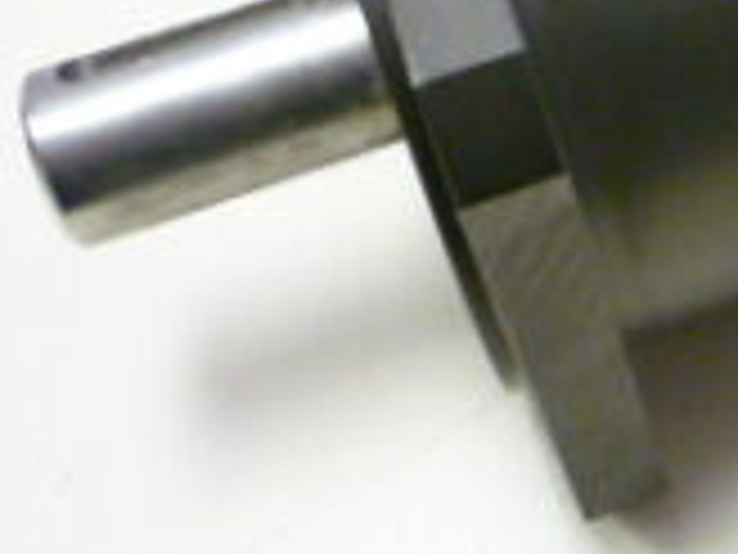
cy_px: -207
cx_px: 1242
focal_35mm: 106
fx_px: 2260
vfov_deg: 13.4
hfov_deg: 16.2
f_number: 3.3
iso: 400
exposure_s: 1/15
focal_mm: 5.2
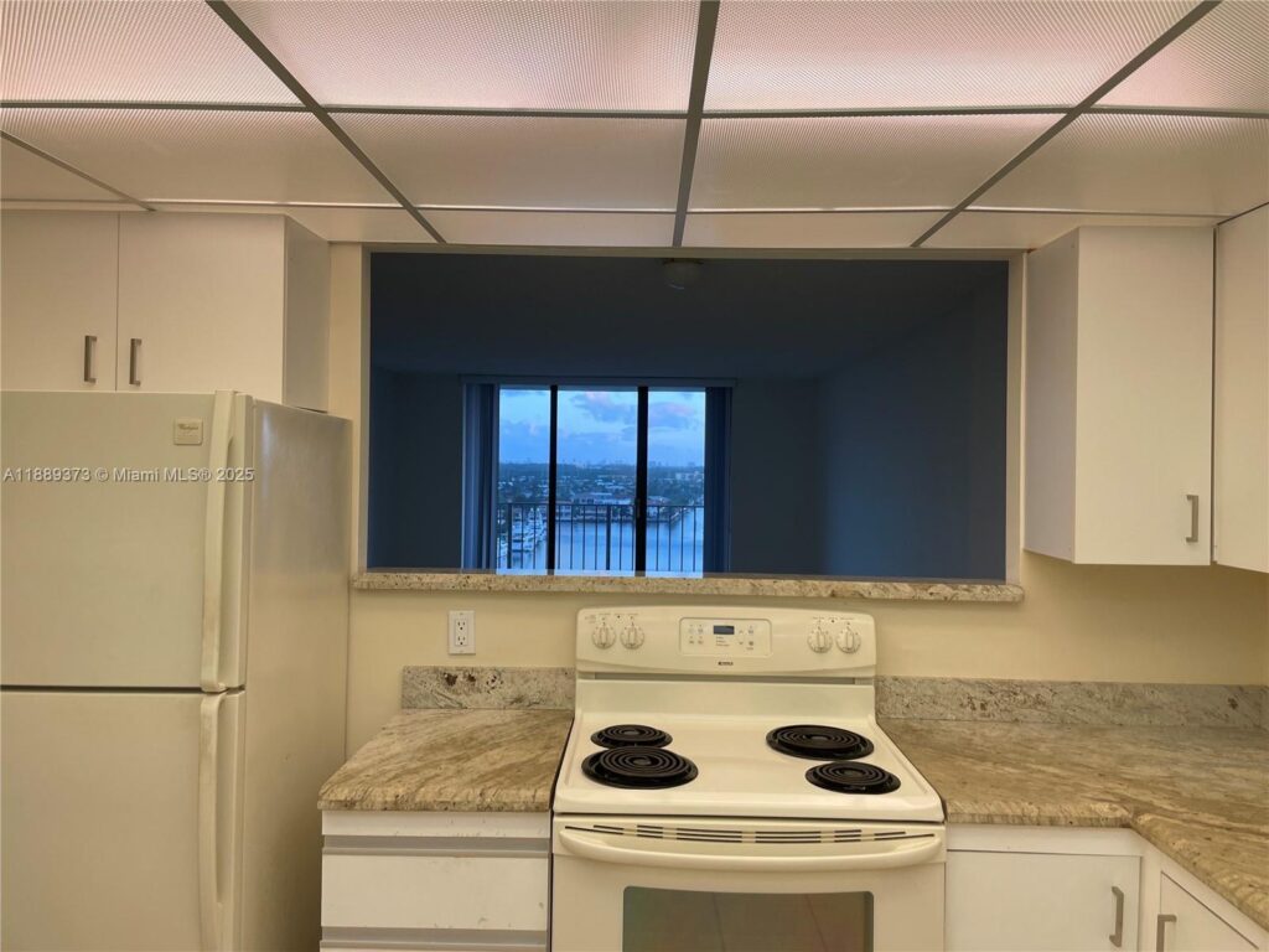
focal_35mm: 26
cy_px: 476
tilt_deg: +2.8
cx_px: 634
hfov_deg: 67.3
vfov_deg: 53.1
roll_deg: -1.5
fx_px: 953
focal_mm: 4.2
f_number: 1.6
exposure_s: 1/120
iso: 50
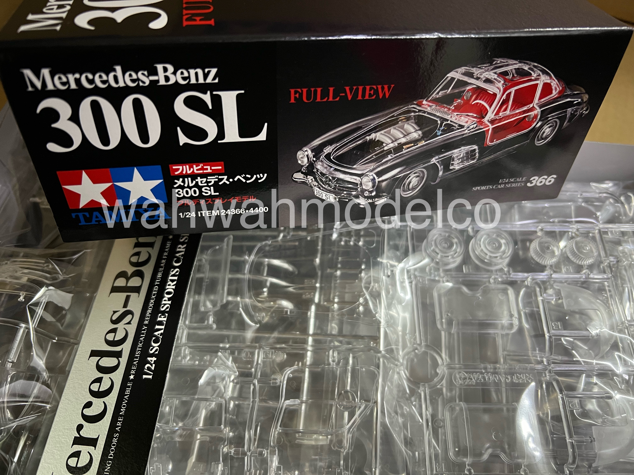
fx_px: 476
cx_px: 317
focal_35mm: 26
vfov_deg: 53.1
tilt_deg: -57.6
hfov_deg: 67.3
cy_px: 238
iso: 400
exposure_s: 1/33
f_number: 1.5
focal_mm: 5.7
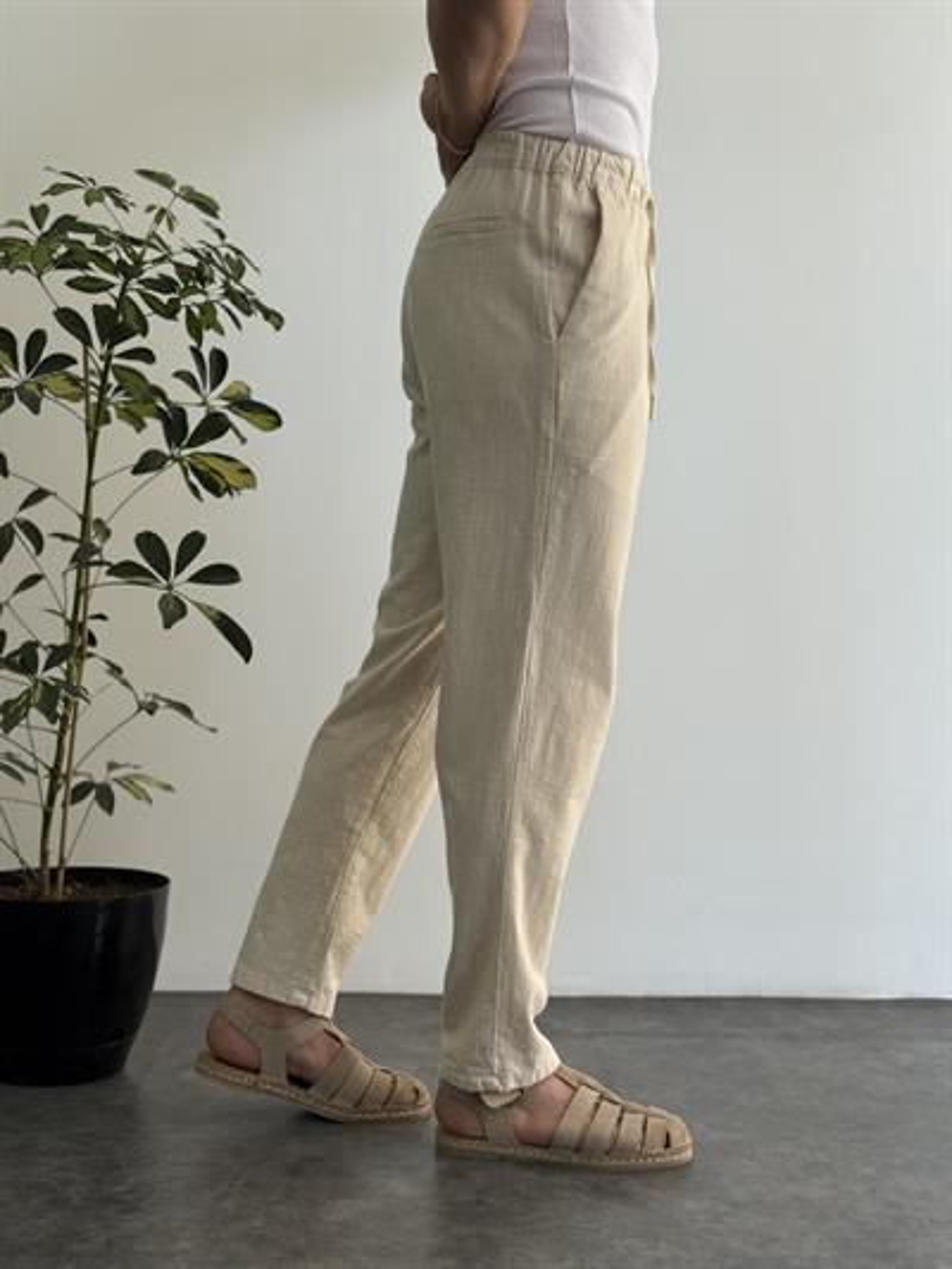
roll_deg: -2.4
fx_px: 1759
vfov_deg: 39.6
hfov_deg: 30.3
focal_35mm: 48
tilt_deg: -0.8
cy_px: 634
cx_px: 476
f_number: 1.78
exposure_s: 1/447
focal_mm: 6.76
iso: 80
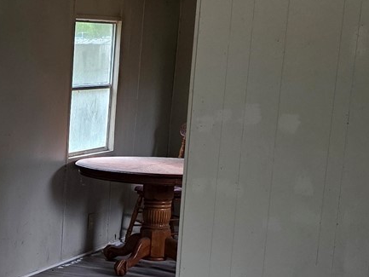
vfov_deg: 17.2
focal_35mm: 85
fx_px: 906
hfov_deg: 21.8
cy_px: 233
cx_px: -39
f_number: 1.7
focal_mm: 6.3
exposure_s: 1/120
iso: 200
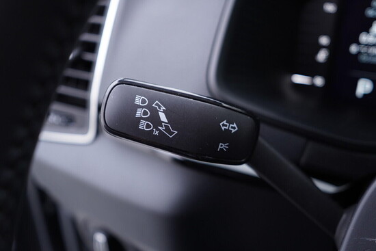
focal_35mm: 36
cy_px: 126
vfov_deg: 36.9
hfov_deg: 53.1
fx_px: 376
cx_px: 188
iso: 250
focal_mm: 24
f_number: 2.8
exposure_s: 1/40
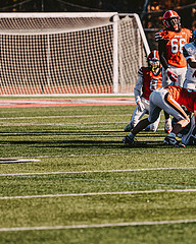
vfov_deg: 4.3
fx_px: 3285
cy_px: 102
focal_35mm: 453
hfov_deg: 3.4
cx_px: 184
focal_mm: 200
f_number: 3.2
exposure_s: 1/2000
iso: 250
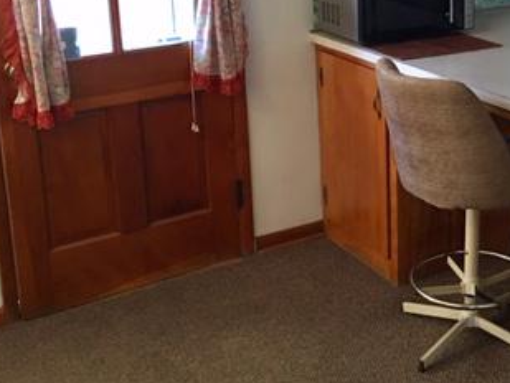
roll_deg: -0.6
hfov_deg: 30.5
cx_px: 477
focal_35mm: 60
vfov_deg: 24.0
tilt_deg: -12.5
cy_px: 68
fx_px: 884
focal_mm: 4.15
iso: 100
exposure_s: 1/15
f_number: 2.2
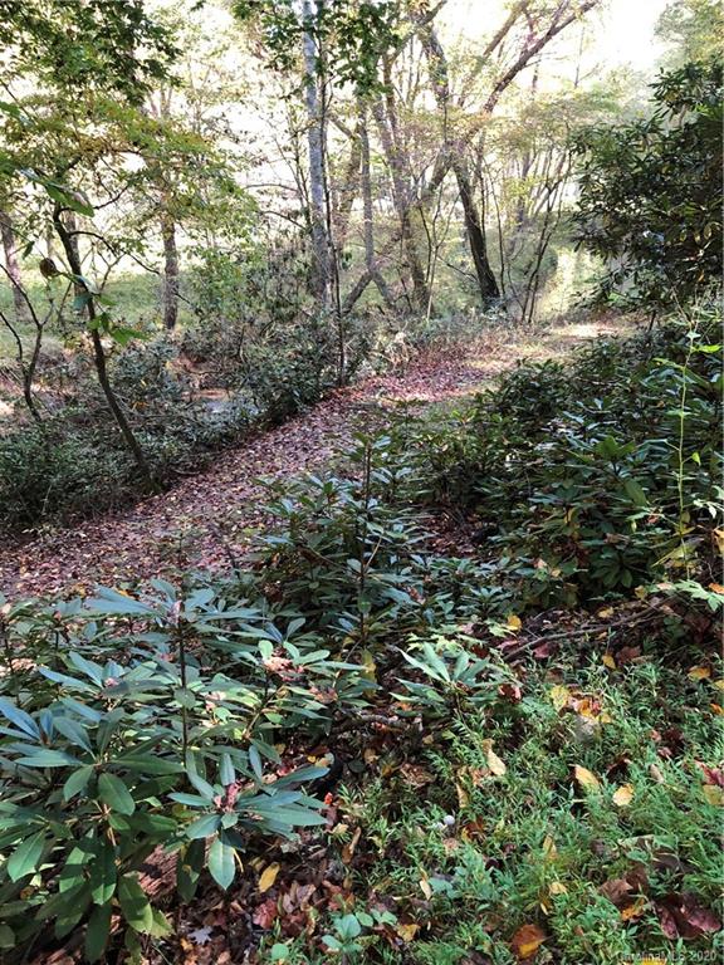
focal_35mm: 28
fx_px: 781
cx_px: 362
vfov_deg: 63.4
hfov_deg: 49.7
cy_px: 482
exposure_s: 1/17
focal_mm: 3.99
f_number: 1.8
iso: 40
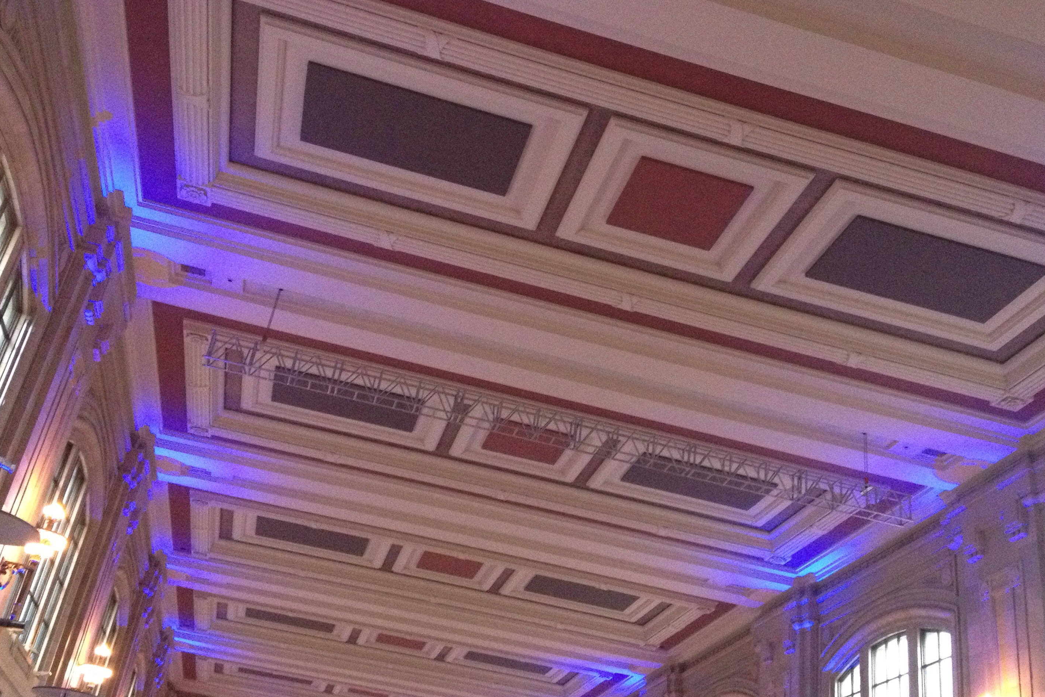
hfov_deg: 46.4
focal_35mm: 42
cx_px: 558
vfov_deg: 31.9
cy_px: 334
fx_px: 1219
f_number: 2.4
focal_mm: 4.28
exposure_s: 1/15
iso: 500
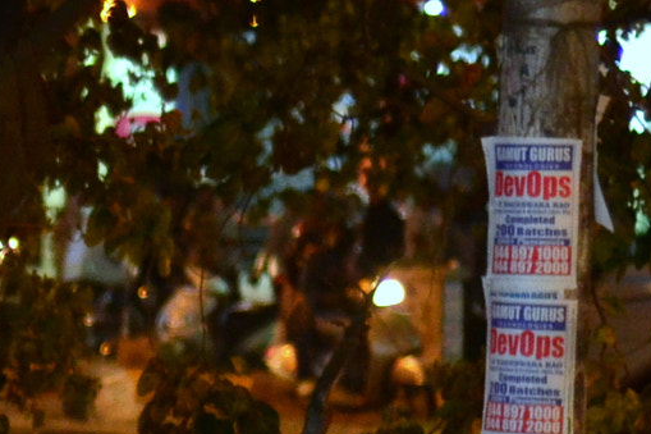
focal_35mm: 302
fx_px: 5459
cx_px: -582
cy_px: 577
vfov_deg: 4.5
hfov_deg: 6.6
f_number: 1.8
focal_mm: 50
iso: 1600
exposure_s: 1/125
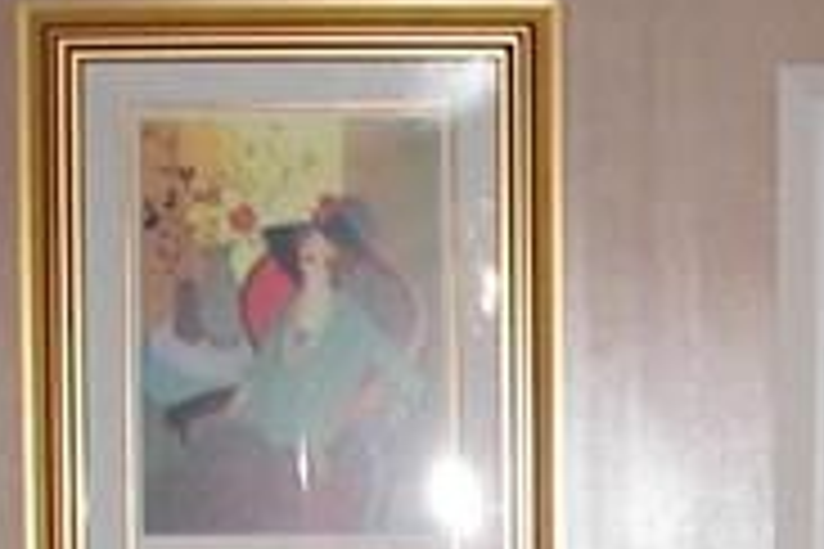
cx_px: 865
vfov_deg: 6.4
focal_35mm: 209
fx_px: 4783
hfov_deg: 9.8
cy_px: 1066
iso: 100
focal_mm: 6
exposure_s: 1/30
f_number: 2.8
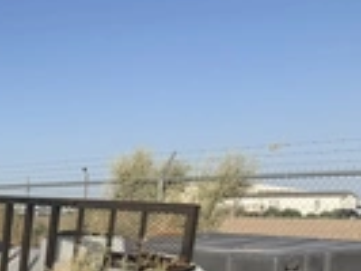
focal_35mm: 72
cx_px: -171
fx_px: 752
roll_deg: -0.8
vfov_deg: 19.6
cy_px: 301
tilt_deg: -6.5
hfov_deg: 22.5
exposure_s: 1/5714
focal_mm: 6.76
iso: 80
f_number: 1.78
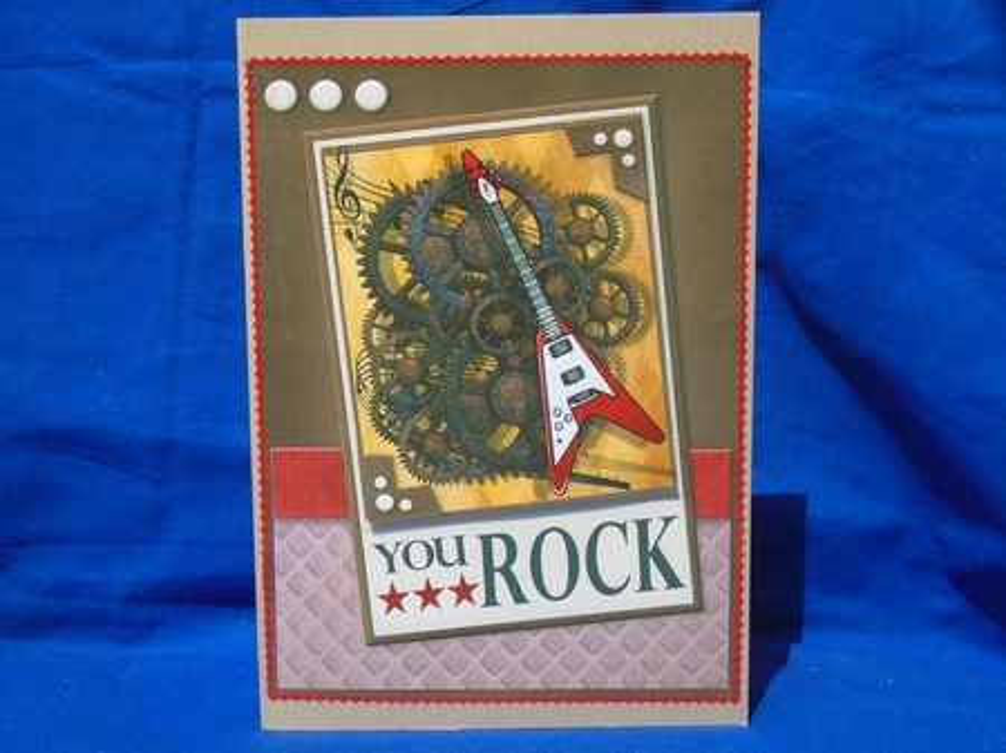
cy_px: 376
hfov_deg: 33.2
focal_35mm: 58
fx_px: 1685
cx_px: 503
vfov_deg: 25.2
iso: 100
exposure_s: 1/640
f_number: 4.9
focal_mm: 10.2
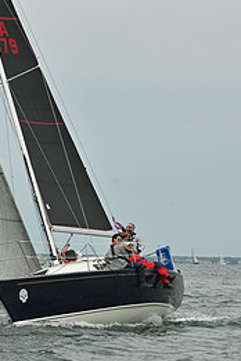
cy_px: 77
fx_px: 2500
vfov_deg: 8.3
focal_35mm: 249
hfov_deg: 5.5
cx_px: 1
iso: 320
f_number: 9
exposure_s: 1/1600
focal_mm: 112
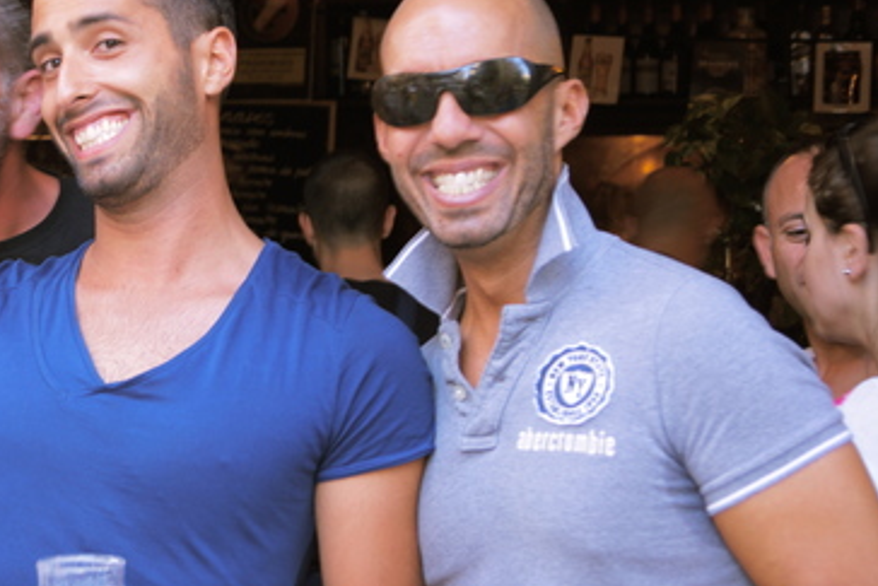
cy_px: 280
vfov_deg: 15.1
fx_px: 2217
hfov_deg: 22.0
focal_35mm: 91
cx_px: 125
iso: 100
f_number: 5
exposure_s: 1/13
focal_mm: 35
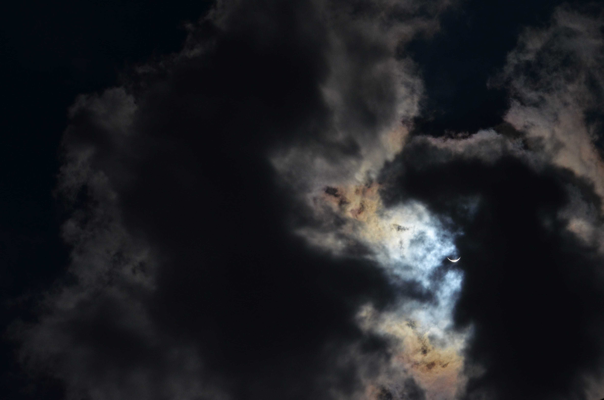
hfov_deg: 22.0
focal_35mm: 93
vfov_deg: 14.6
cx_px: 302
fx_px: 1557
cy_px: 200
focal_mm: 62
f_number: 22
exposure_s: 1/500
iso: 800
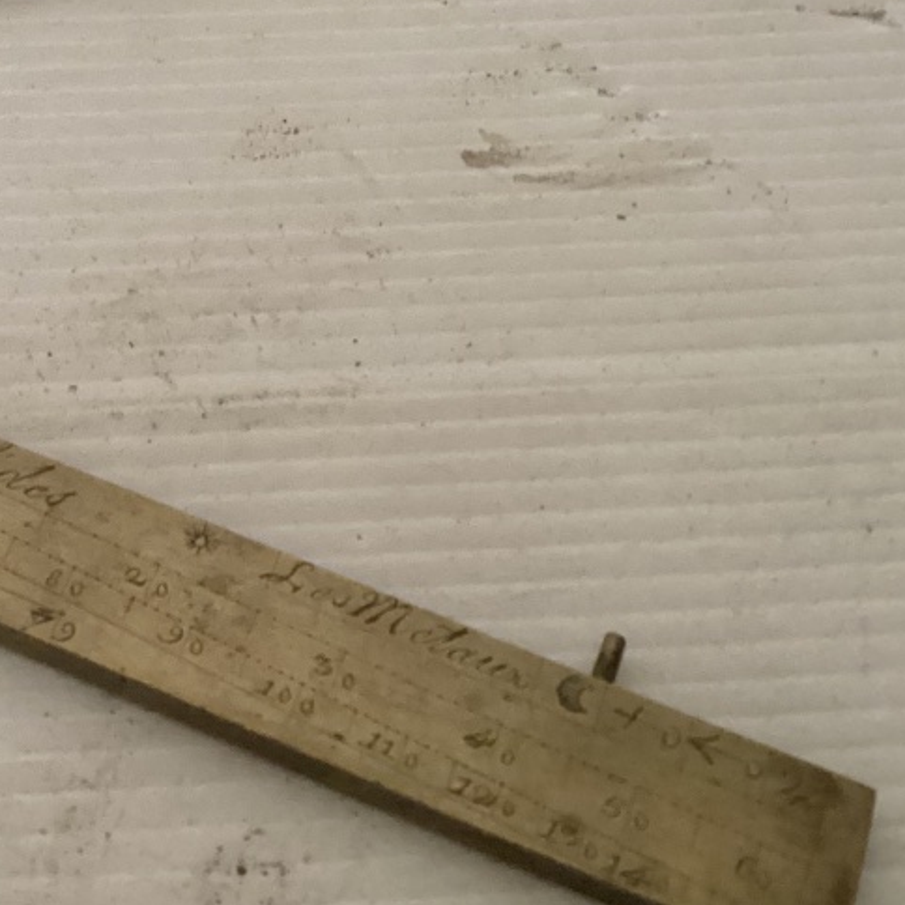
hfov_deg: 24.1
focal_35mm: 68
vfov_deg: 25.0
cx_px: -28
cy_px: 193
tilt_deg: -51.4
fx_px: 2011
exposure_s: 1/25
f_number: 2.4
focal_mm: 3.3
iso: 640
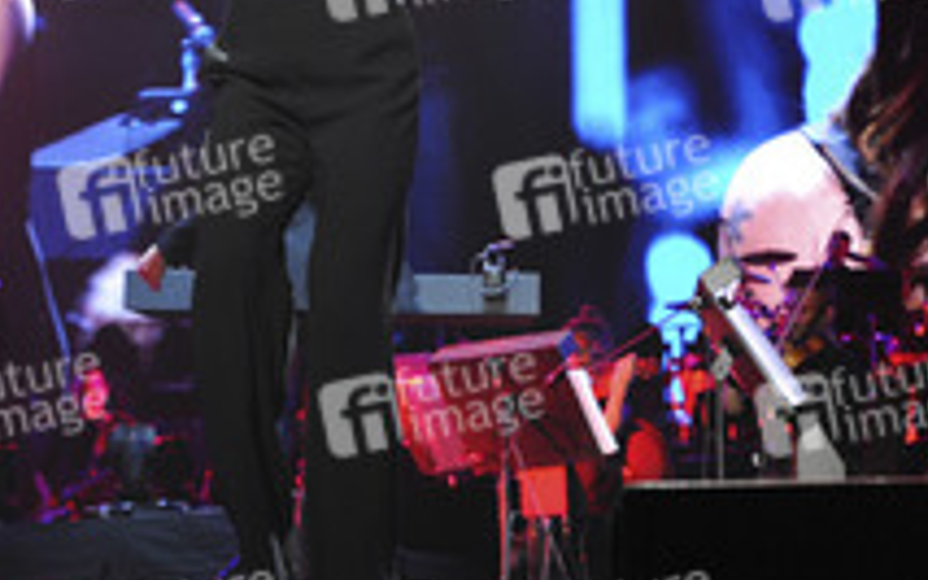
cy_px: 78
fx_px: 2073
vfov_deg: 15.8
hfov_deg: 25.2
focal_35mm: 82
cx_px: 488
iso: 1600
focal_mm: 38
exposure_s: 1/160
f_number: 4
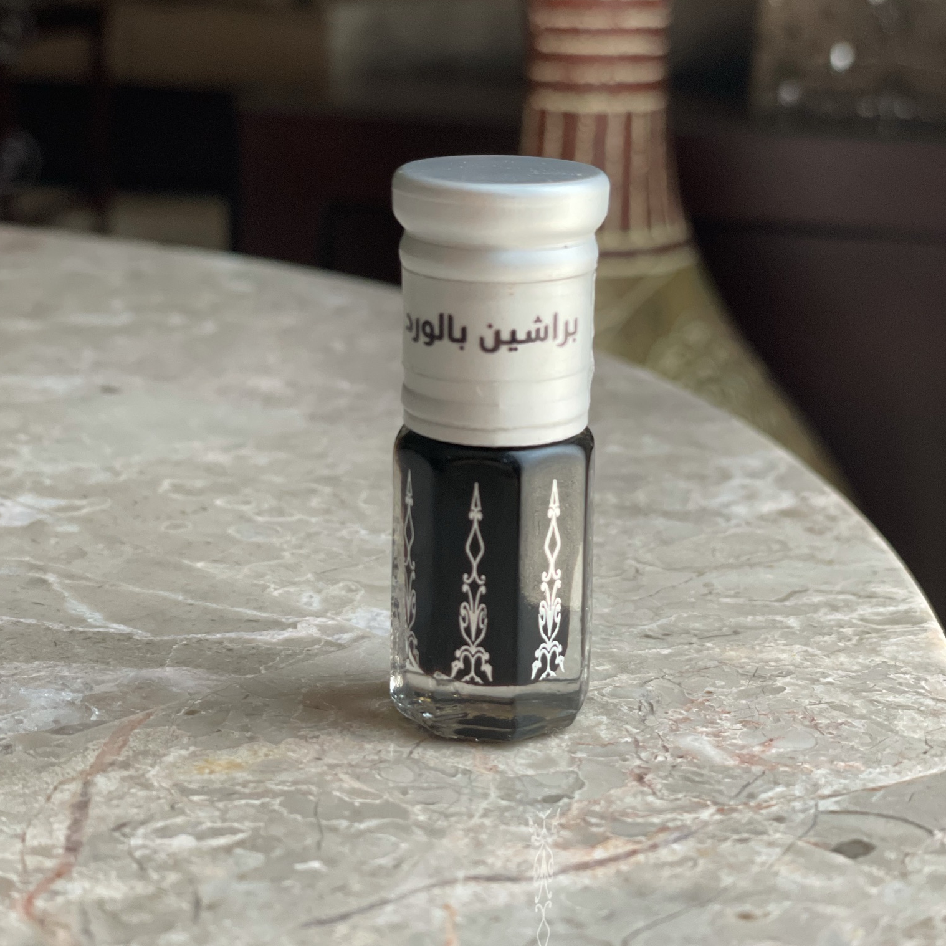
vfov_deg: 27.7
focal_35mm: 62
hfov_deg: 27.7
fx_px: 1917
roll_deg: -2.1
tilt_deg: -15.4
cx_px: 472
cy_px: 497
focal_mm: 6
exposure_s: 1/122
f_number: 2
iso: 125
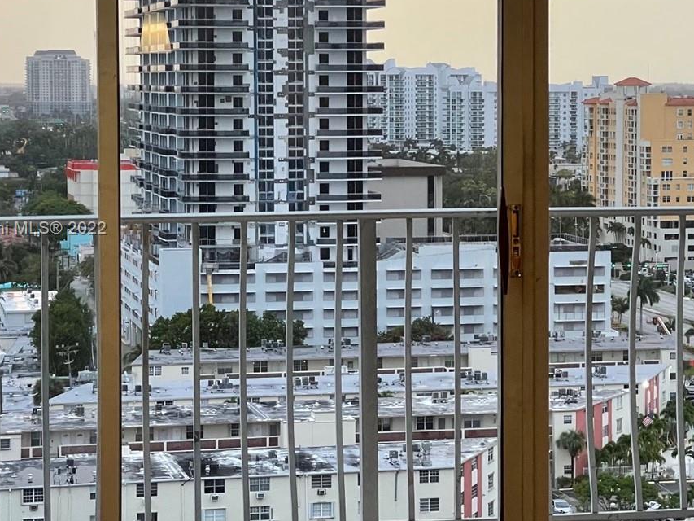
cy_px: 230
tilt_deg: -3.6
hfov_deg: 16.4
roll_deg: -0.1
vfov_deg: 12.3
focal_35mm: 120
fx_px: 2406
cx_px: 497
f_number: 2.2
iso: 100
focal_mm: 7.5
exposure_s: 1/60
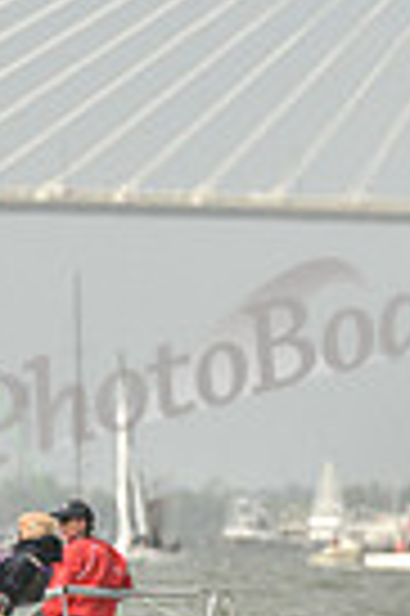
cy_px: 184
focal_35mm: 1269
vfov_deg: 1.6
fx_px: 21732
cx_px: -268
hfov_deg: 1.1
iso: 320
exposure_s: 1/1250
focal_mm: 300
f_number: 7.1
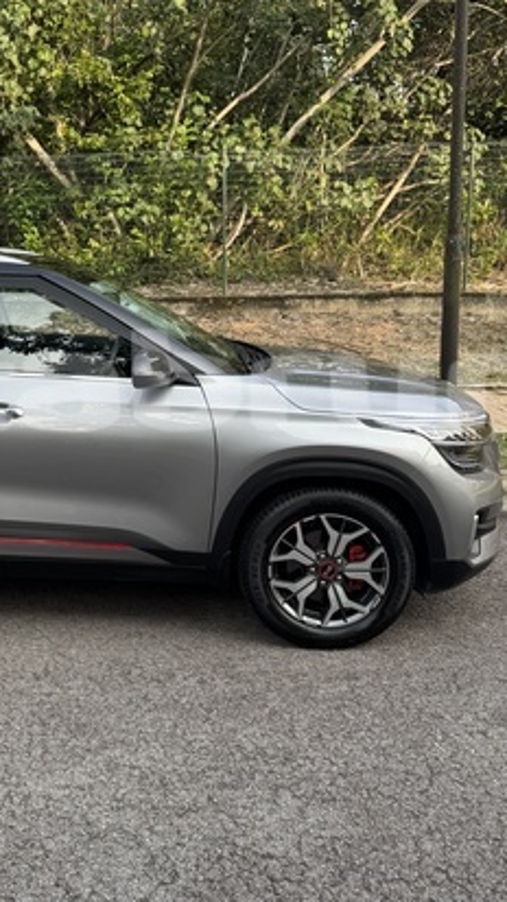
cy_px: 387
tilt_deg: -9.2
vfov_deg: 52.6
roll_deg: +2.9
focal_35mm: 38
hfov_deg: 29.8
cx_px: 50
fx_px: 909
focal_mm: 6.76
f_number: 1.78
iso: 80
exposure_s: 1/739
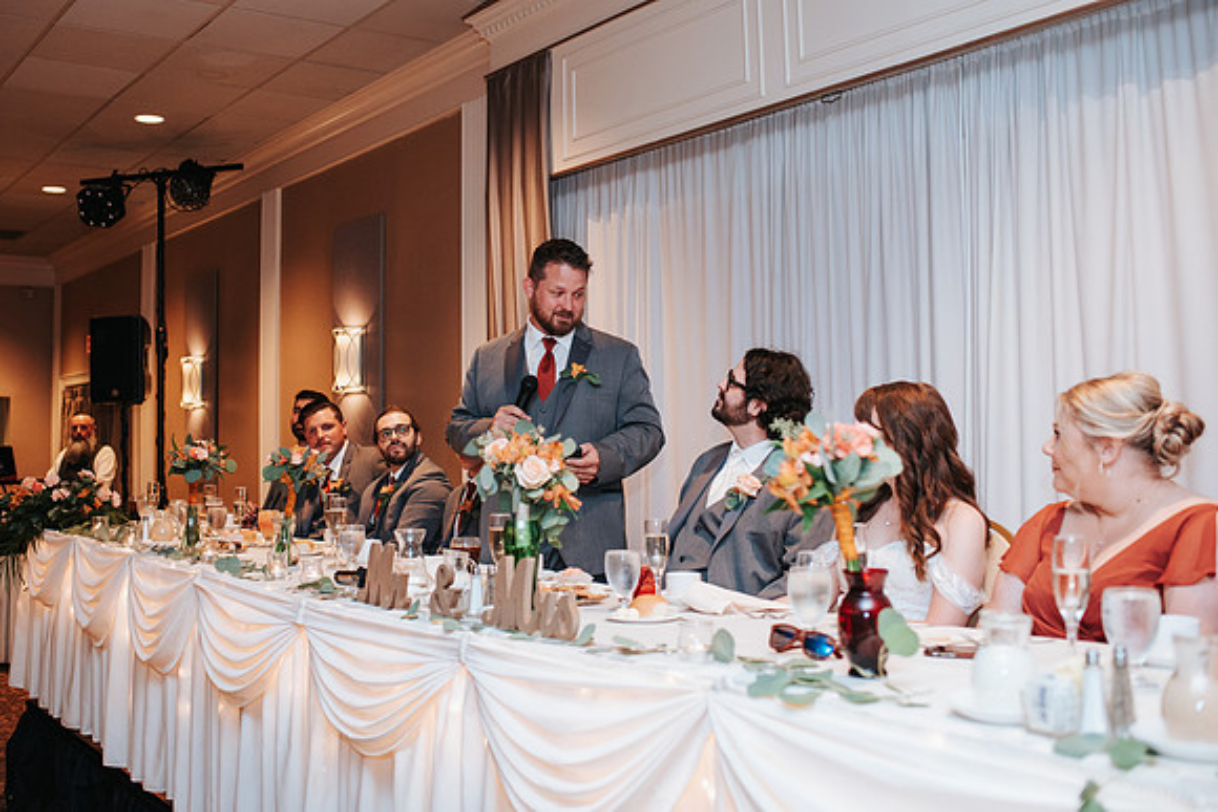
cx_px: 528
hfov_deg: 48.7
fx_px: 1341
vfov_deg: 33.7
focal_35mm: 40
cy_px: 352
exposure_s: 1/160
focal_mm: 35
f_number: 2.8
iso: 1000
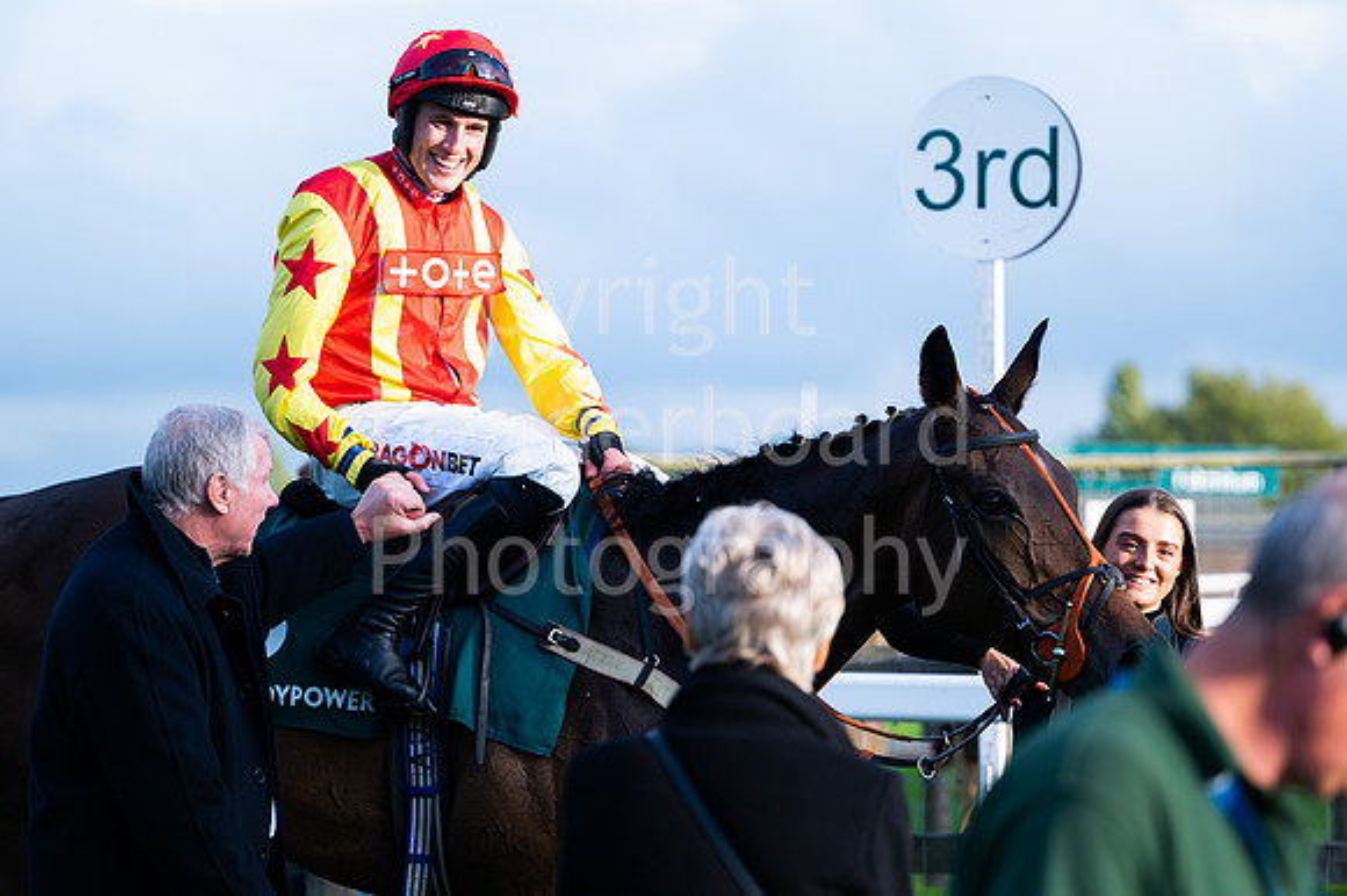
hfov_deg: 15.2
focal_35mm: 135
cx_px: 674
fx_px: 5048
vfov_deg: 10.1
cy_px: 448
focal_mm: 135
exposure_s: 1/1000
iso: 400
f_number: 4
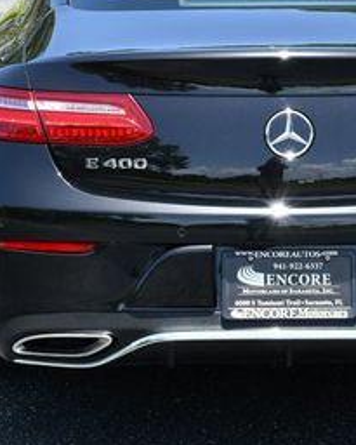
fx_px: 1790
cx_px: 247
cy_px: 129
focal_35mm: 136
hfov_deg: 11.3
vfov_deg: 14.1
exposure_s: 1/250
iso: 200
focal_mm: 29
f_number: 8
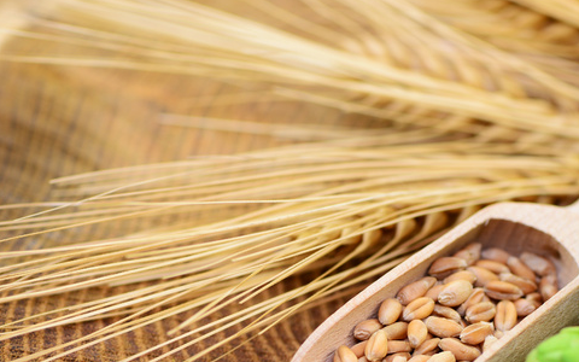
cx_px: 469
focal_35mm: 189
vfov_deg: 6.9
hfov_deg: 11.0
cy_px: 305
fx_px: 2982
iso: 100
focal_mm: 105
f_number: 5
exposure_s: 1/100
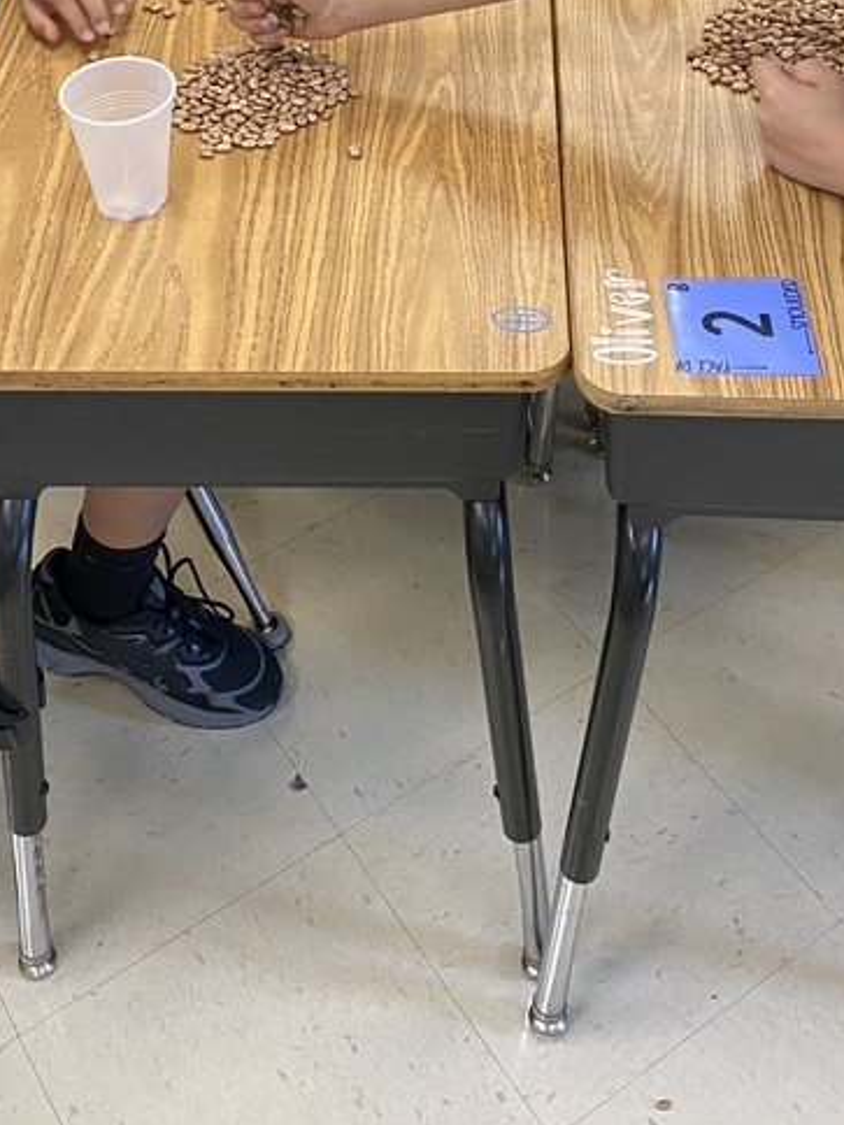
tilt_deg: -31.1
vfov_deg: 32.5
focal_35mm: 55
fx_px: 1788
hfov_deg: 26.6
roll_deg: +3.0
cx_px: 425
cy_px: 35
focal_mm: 4.25
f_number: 1.8
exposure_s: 1/60
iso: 125
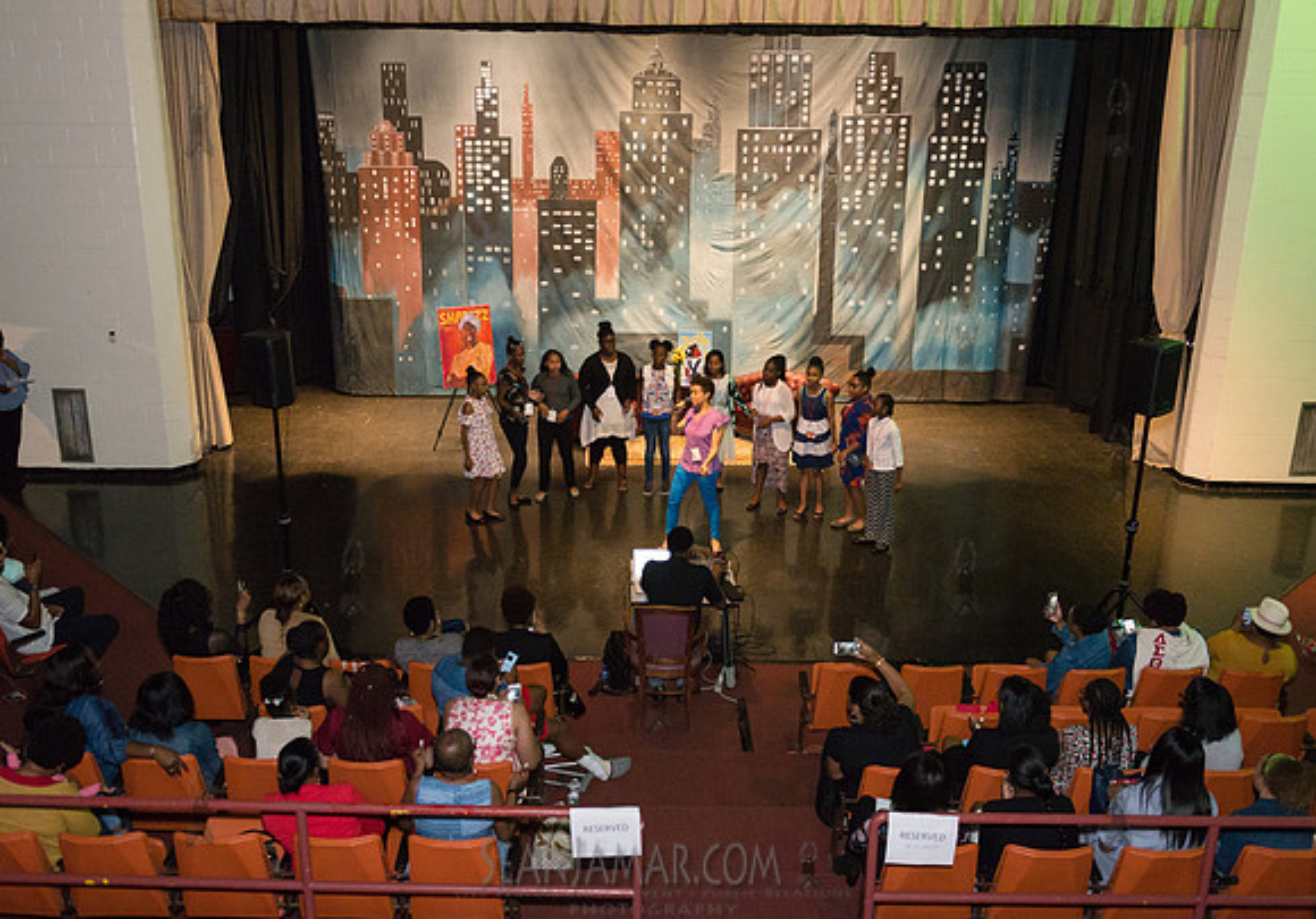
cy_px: 460
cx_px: 626
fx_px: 1245
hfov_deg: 55.7
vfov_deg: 40.5
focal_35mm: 34
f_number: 3.5
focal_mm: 32
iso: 3200
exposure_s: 1/320
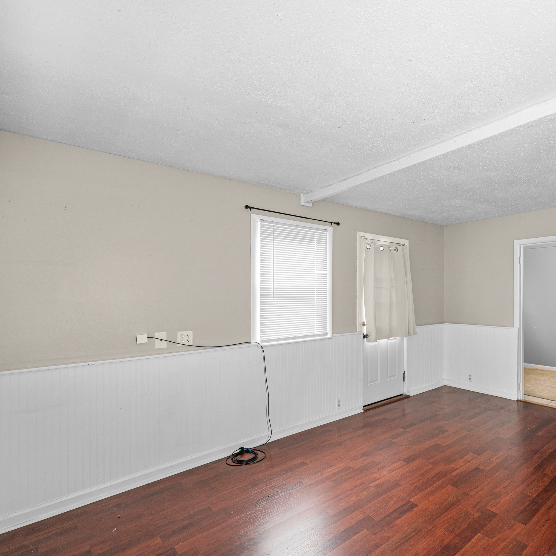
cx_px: 364
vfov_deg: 80.7
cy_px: 280
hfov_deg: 78.4
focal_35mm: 18
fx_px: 327
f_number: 6.3
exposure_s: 1/13
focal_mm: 14
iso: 100
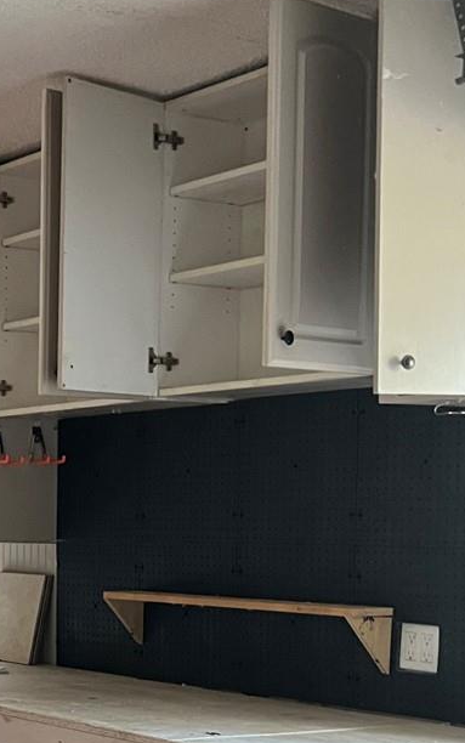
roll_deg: -0.3
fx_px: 1459
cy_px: 574
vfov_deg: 28.1
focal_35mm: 72
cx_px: -148
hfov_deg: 17.0
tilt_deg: -2.4
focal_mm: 5.7
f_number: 1.5
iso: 400
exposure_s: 1/40
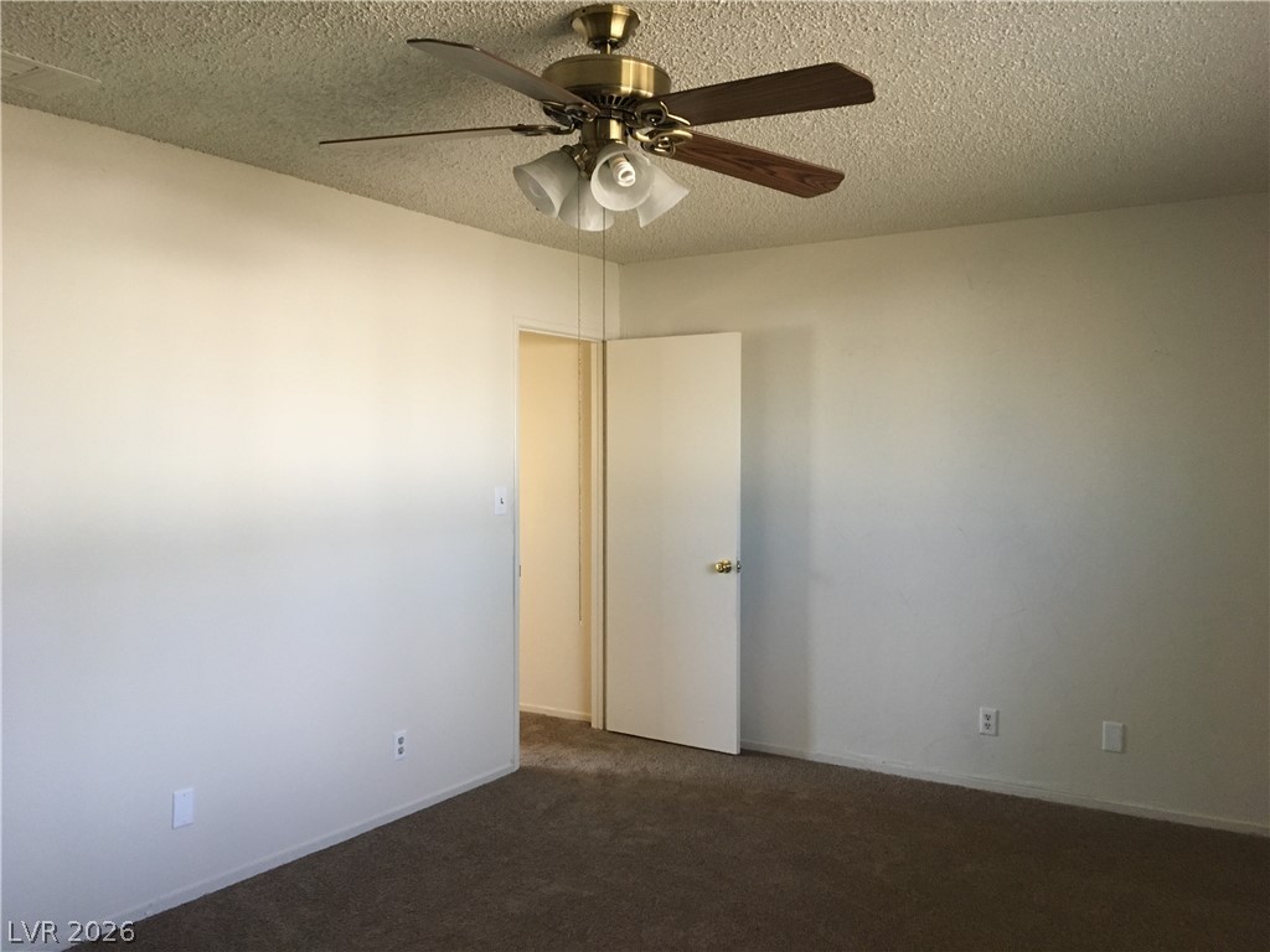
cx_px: 635
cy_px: 476
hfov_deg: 61.7
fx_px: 1064
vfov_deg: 48.2
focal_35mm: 29
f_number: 2.2
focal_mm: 4.15
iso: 125
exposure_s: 1/30
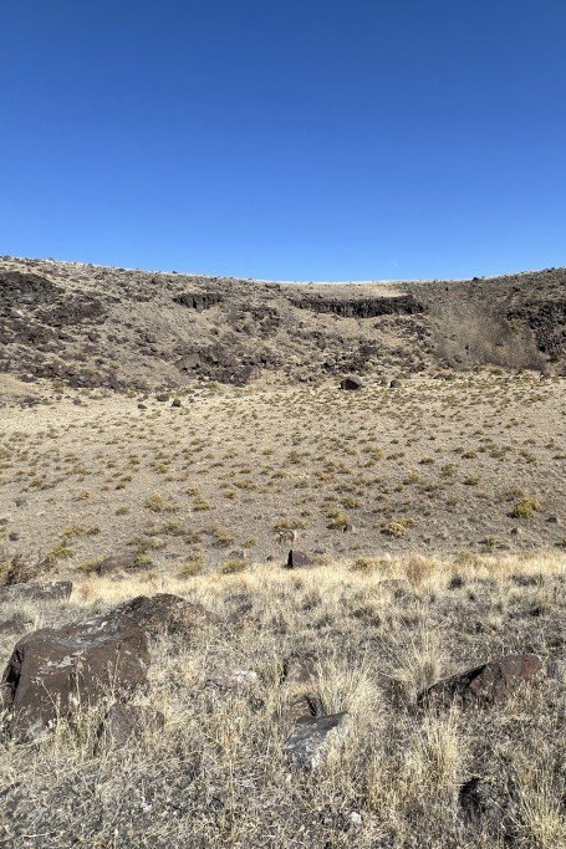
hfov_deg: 62.3
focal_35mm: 19
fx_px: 448
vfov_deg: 86.9
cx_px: 393
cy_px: 428
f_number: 1.8
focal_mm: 1.57
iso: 32
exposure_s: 1/2016
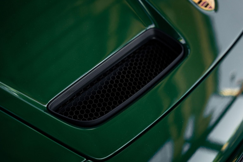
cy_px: 81
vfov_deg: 19.5
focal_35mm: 70
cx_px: 122
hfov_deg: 28.8
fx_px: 472
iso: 500
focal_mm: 70
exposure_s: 1/250
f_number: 2.8
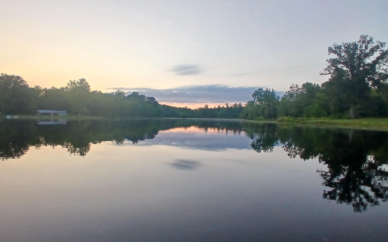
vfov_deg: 62.2
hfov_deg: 87.9
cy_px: 122
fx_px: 201
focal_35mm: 19
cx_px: 184
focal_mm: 1.4
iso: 64
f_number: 2.2
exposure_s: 1/120
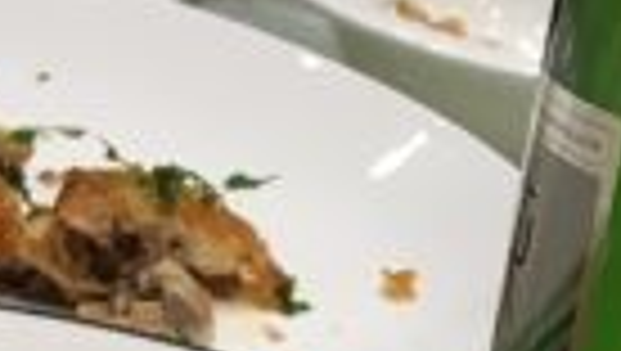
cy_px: 1274
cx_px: 569
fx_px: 2638
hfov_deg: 13.3
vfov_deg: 6.5
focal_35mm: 160
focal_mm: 4.15
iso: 25
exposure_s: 1/33
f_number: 2.2
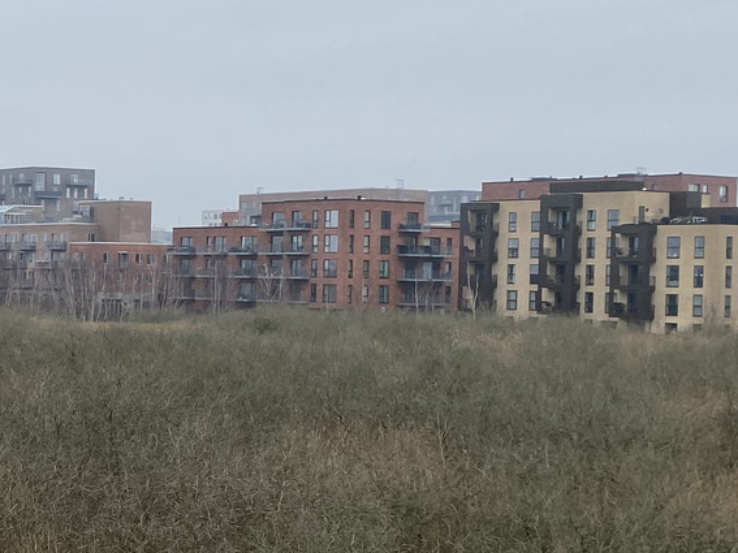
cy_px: 288
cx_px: -256
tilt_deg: -1.7
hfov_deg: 22.1
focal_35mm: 78
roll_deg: -1.4
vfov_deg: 18.9
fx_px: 1663
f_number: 1.8
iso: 32
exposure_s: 1/1025
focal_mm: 4.25
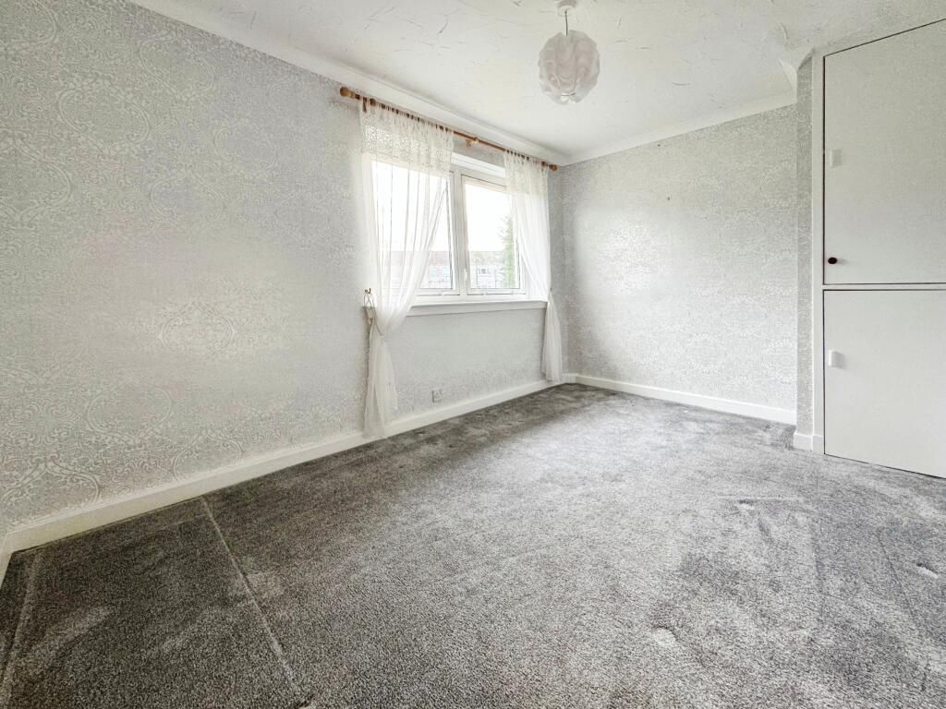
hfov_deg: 102.1
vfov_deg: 85.7
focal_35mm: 14
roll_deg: +0.2
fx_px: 383
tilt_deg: -7.2
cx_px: 473
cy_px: 354
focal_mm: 2.22
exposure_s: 1/99
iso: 160
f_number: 2.2
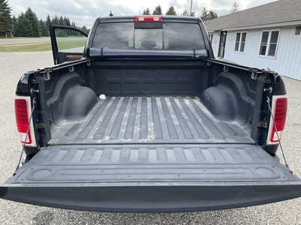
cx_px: 150
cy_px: 112
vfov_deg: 48.2
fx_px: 252
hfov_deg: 61.7
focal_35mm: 29
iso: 25
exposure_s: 1/386
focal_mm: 3
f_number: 1.8
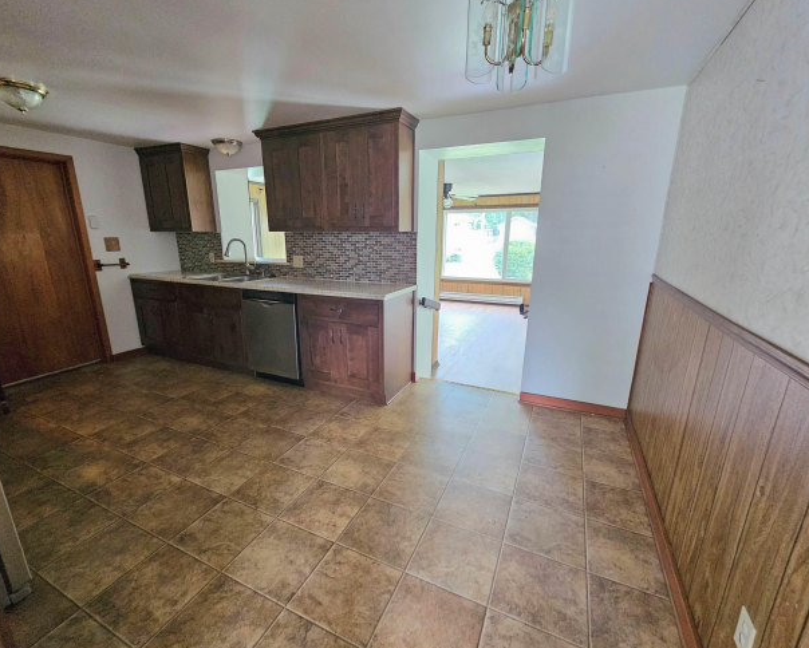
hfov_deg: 100.6
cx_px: 389
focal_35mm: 14
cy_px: 328
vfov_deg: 88.0
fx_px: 335
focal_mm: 2.2
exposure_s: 1/30
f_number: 2.2
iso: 500
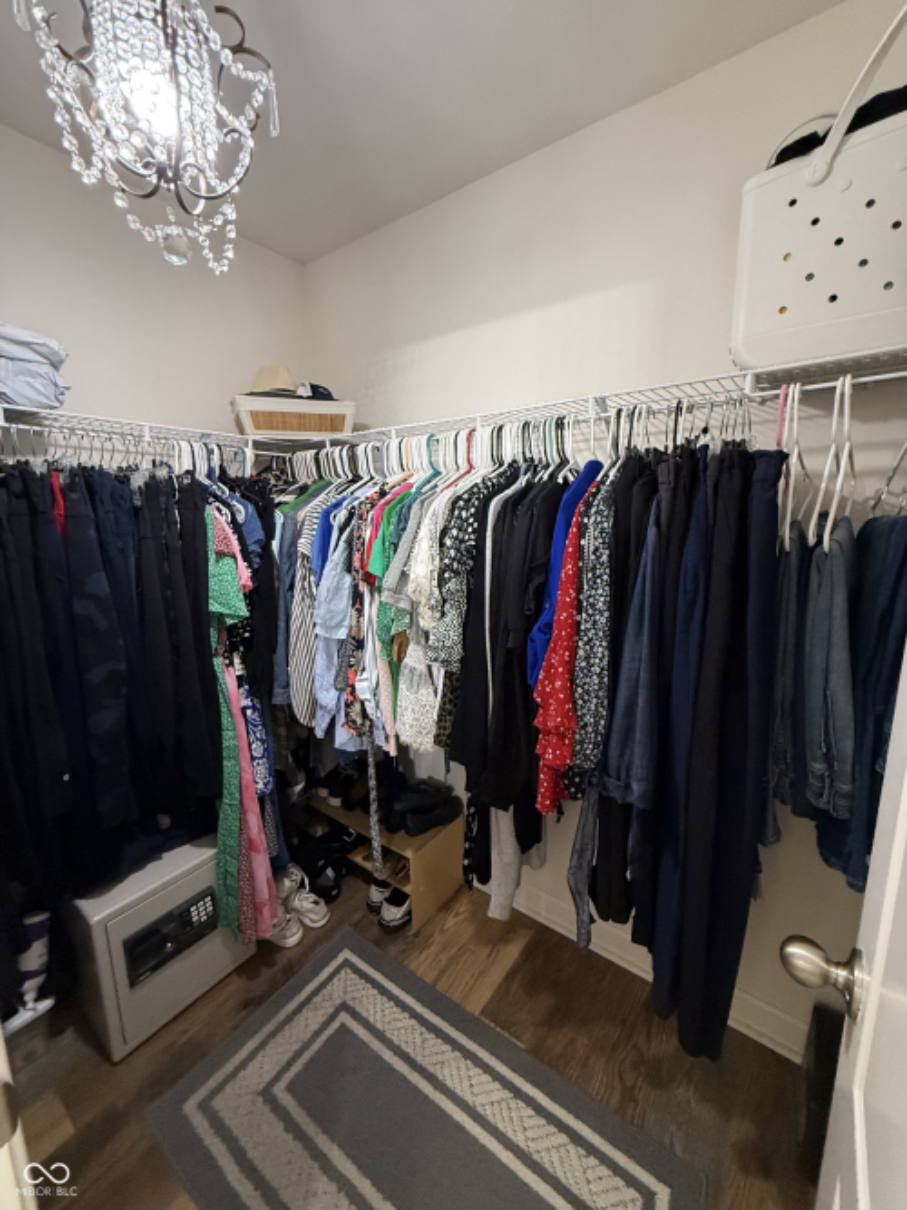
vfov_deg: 102.1
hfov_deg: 85.7
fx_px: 489
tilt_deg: -8.8
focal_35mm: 14
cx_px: 454
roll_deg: -1.3
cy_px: 605
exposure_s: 1/60
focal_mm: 2.22
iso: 500
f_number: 2.2
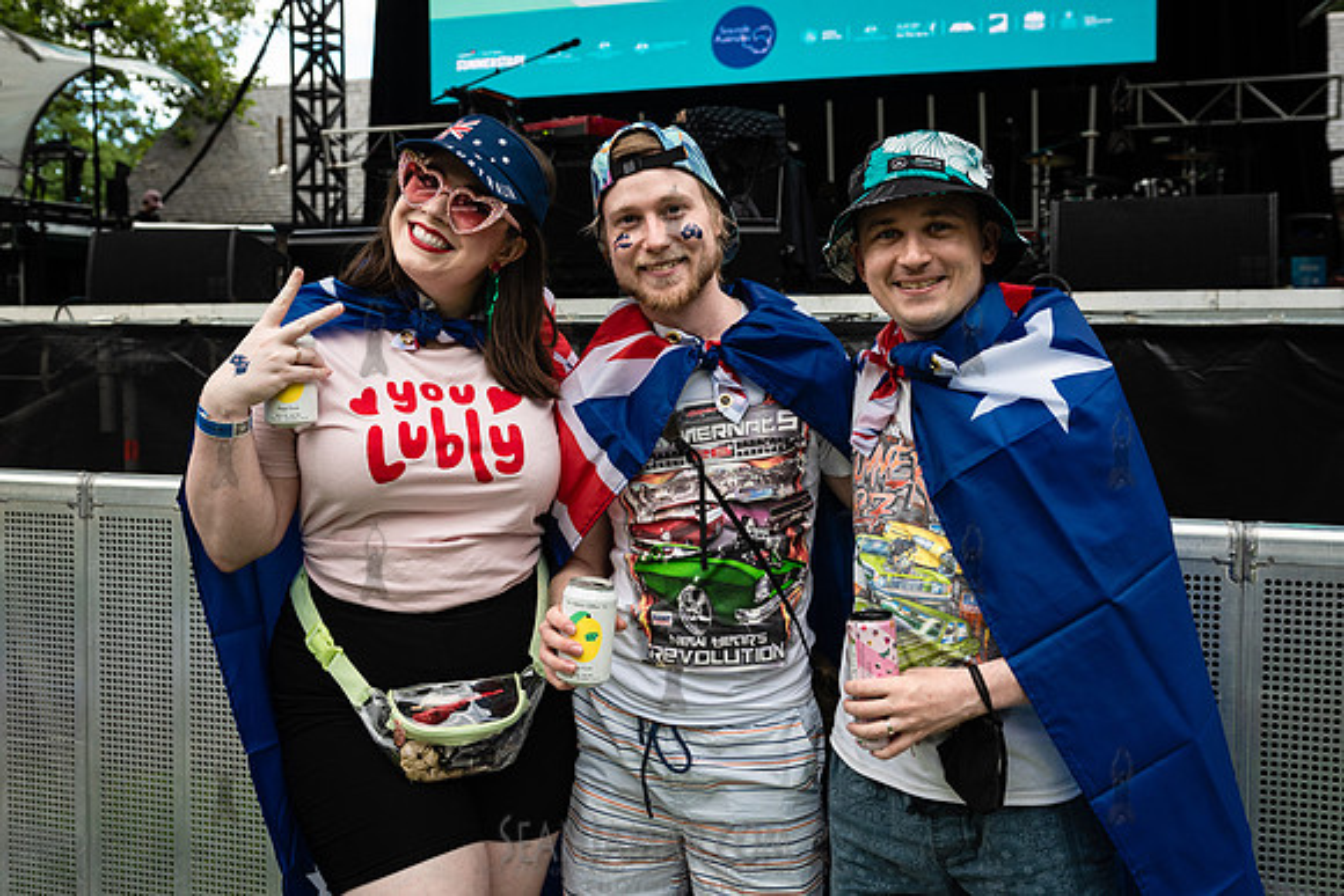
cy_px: 390
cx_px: 665
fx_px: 1441
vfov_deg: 34.5
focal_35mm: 39
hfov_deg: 50.0
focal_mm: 32
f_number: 4
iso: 500
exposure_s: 1/800
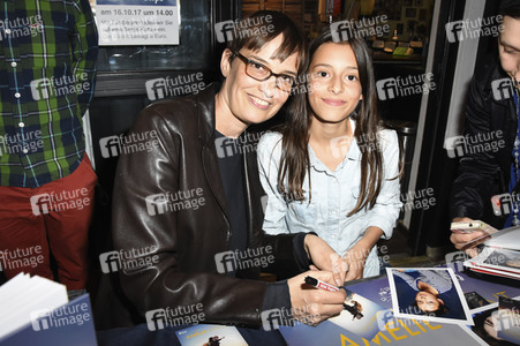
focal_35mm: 27
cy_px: 173
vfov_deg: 47.9
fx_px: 390
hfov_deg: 67.4
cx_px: 260
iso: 1600
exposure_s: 1/160
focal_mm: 18
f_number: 6.3
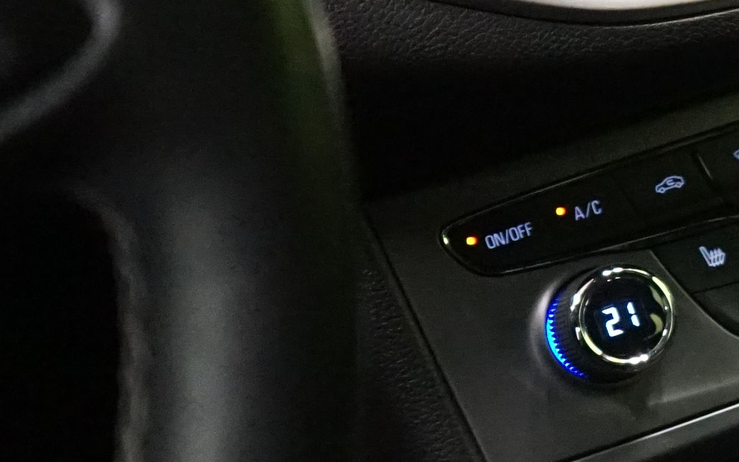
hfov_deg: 14.7
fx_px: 2497
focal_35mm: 124
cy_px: 93
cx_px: 1338
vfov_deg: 10.5
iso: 6400
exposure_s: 1/80
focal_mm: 28
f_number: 3.5
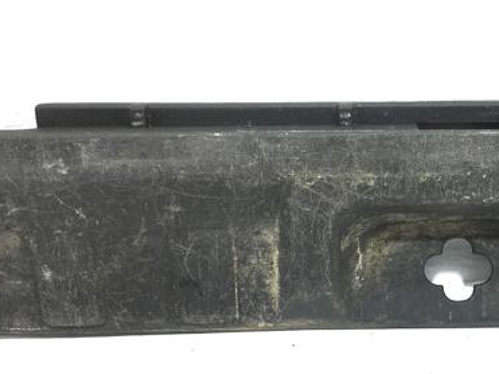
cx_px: 397
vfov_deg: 29.0
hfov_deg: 36.9
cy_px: 226
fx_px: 721
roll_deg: -2.1
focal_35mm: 50
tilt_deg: -29.6
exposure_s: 1/229
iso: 25
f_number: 2.2
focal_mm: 4.15
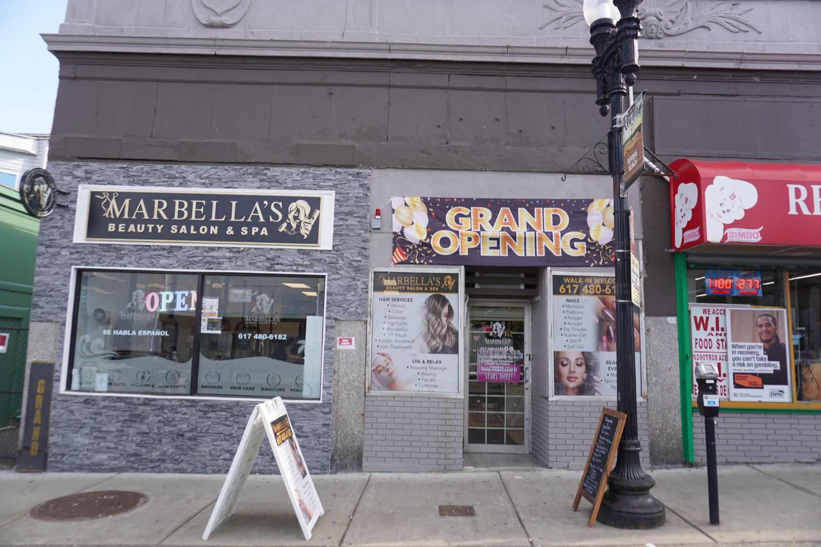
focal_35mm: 24
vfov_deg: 53.1
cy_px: 274
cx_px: 410
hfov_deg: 73.8
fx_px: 547
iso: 100
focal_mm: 16
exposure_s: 1/200
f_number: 4
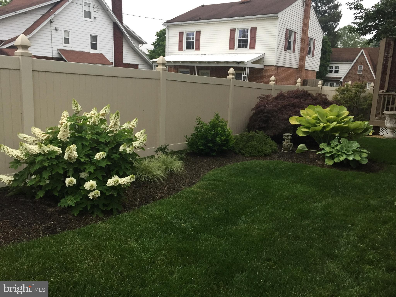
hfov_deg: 61.7
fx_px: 332
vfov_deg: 48.2
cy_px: 148
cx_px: 198
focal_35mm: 29
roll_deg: -2.5
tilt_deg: -12.0
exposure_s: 1/30
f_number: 2.2
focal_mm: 4.15
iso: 50
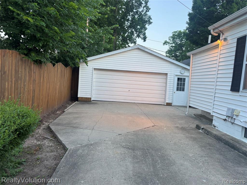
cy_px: 92
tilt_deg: -1.2
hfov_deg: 71.6
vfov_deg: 56.8
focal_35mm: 24
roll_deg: -2.1
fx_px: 171
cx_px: 124
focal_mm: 6.76
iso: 125
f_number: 1.78
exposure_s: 1/120
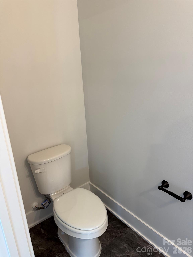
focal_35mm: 24
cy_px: 128
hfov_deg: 56.8
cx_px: 96
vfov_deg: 71.6
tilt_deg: -17.1
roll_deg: +3.8
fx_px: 178
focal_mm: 6.76
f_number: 1.78
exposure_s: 1/60
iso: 160
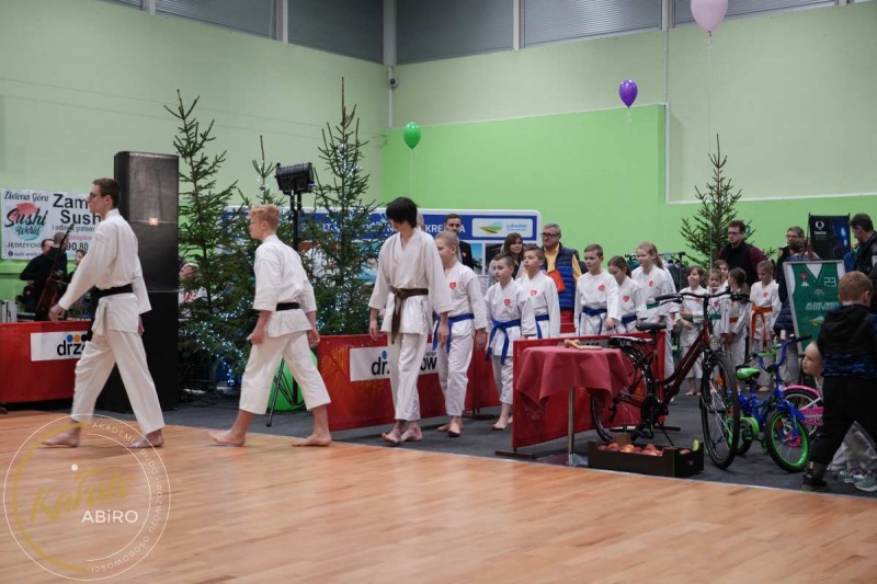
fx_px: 1169
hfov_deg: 41.1
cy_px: 292
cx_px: 438
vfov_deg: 28.1
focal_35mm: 48
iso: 800
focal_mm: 48
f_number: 4
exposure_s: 1/160
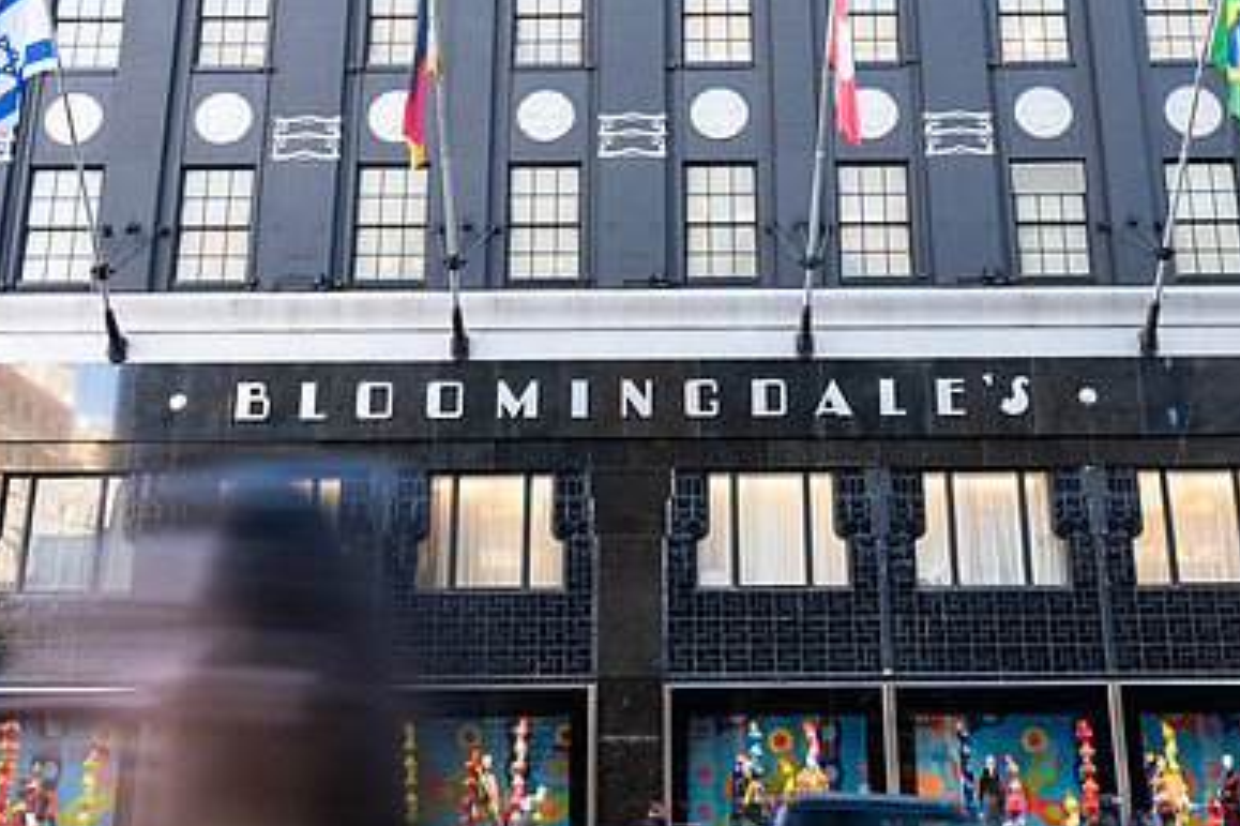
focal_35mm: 37
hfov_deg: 51.9
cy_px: 445
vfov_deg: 35.9
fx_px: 1274
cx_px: 665
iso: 100
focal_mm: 24
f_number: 5
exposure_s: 1/15
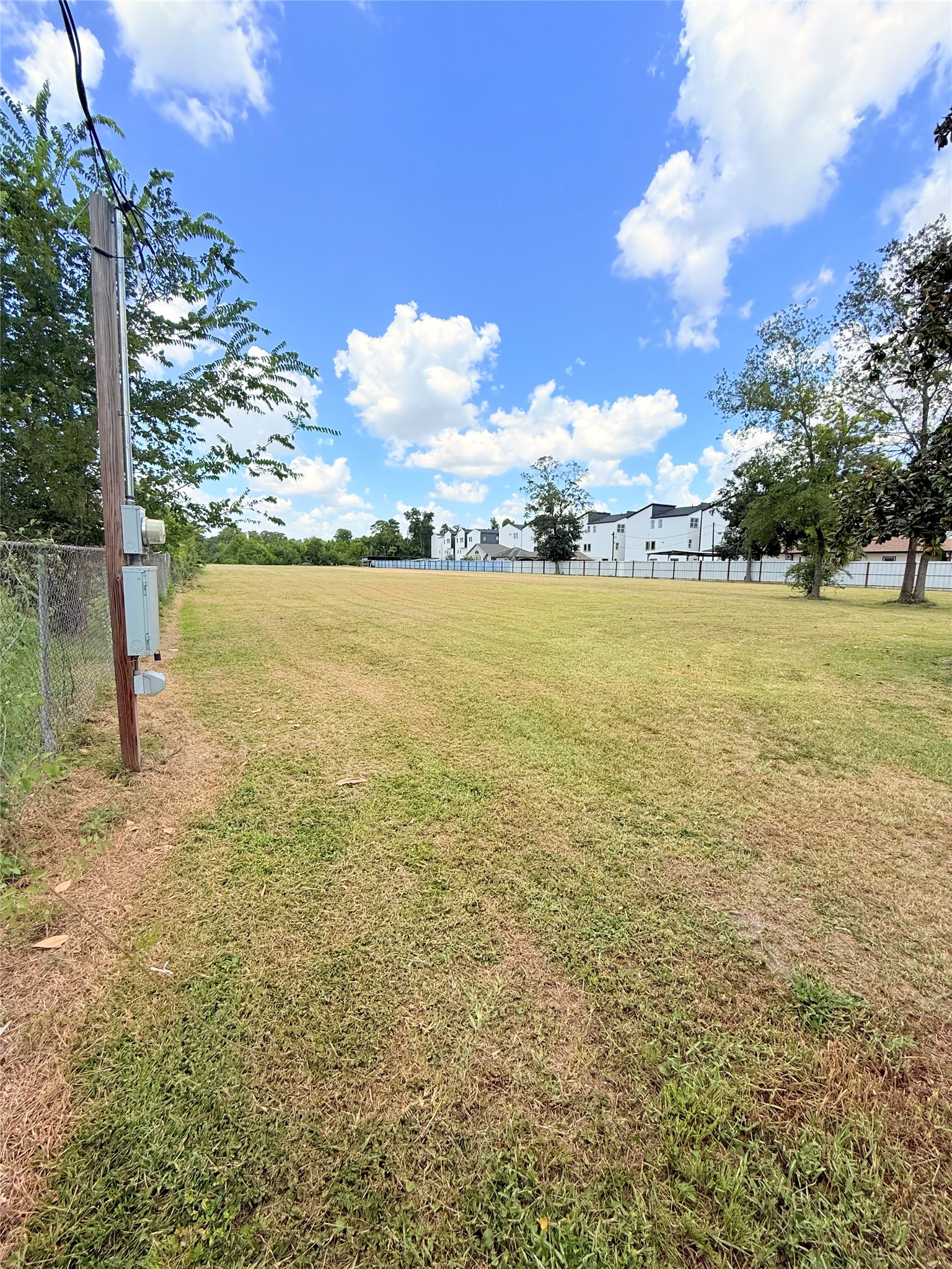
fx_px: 513
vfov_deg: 102.1
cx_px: 476
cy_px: 634
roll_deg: -1.2
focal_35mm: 14
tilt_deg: -7.0
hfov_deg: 85.7
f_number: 2.2
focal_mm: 2.22
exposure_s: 1/1745
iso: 50
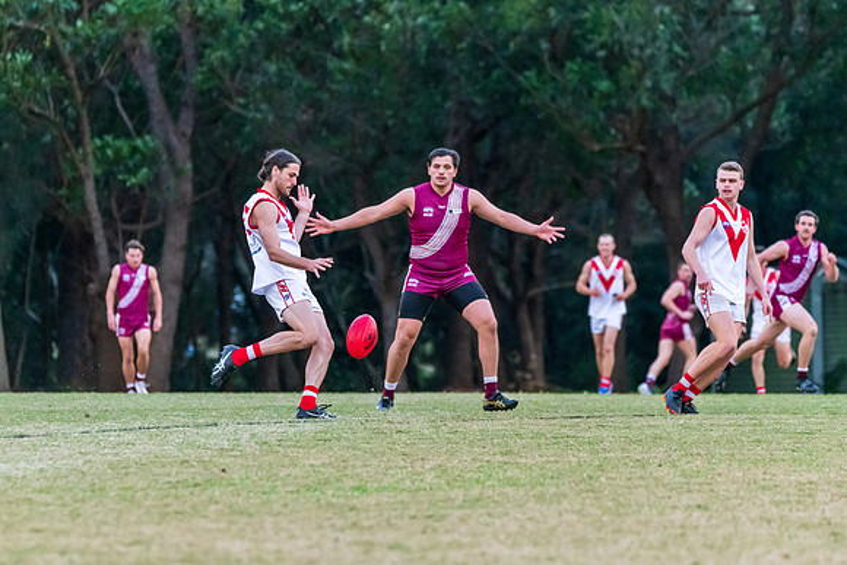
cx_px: 365
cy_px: 276
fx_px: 7914
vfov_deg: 4.1
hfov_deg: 6.1
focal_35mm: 336
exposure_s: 1/1250
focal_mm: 280
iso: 3200
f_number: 5.6
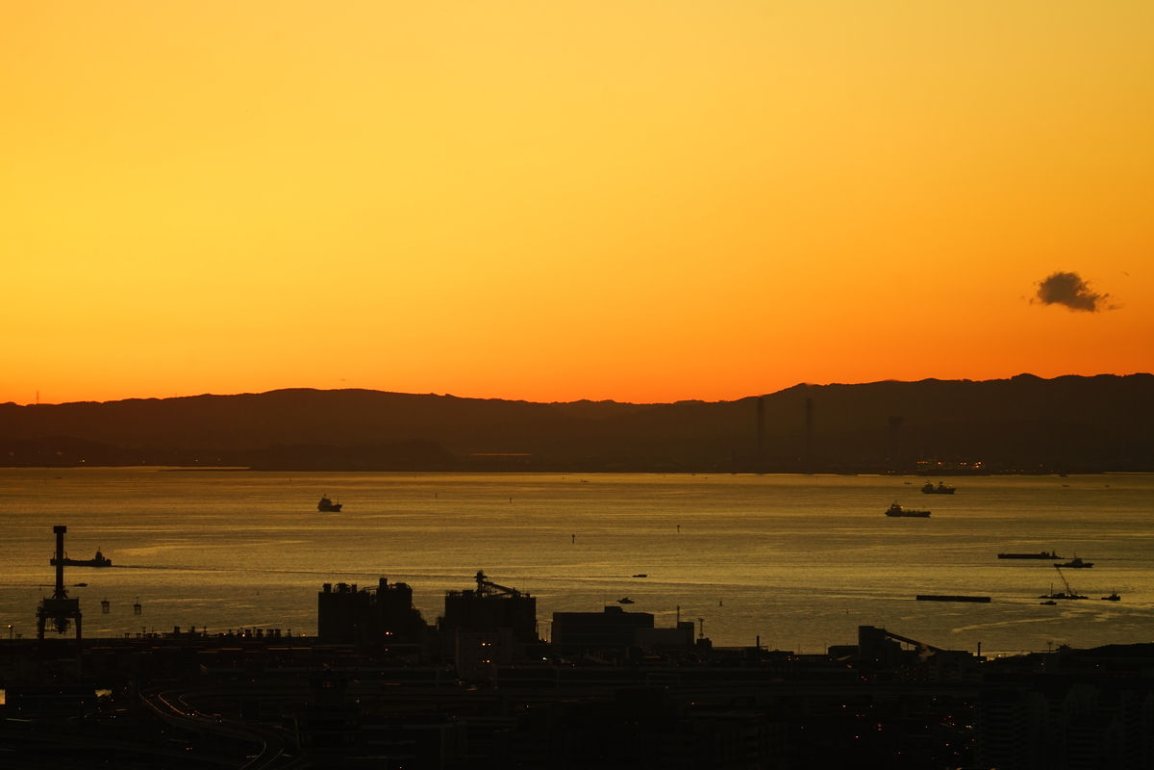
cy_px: 385
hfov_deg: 8.3
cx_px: 577
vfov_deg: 5.5
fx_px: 7949
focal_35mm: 248
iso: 400
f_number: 5.6
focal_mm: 248
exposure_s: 1/250
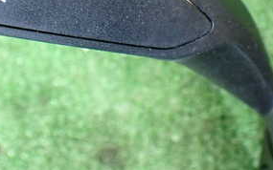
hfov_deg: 30.2
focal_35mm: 67
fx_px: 498
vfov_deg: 18.8
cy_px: -9
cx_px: 77
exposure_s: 1/40
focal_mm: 5.4
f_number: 2.3
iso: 800
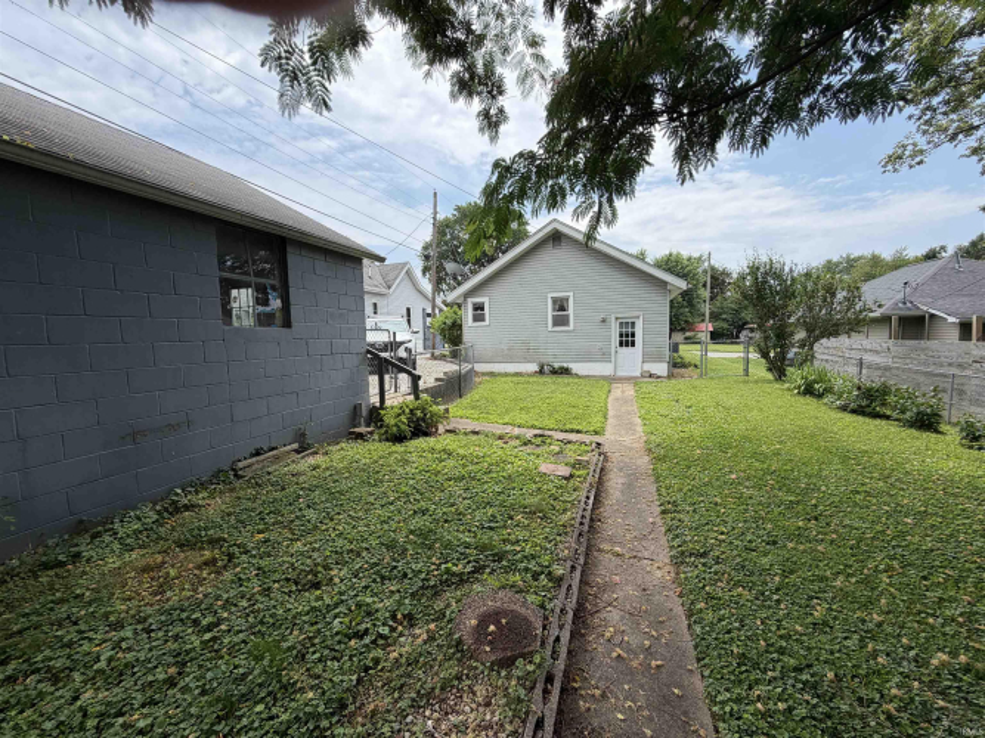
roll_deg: +0.5
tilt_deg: -4.5
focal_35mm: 14
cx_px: 492
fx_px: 398
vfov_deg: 85.7
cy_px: 369
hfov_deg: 102.1
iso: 32
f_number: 2.2
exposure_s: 1/770
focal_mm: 2.22
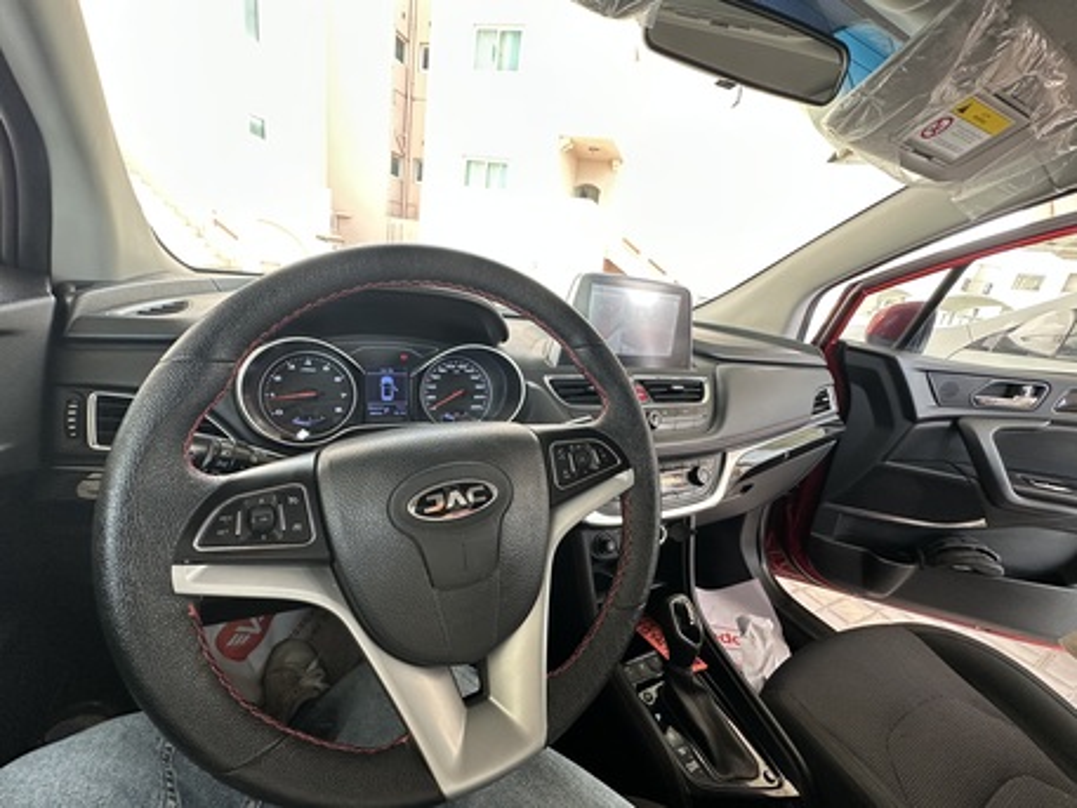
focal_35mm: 14
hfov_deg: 102.0
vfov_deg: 85.7
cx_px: 538
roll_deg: -8.7
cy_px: 404
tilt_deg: -18.0
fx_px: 436
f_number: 2.2
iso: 160
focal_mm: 2.22
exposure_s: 1/99
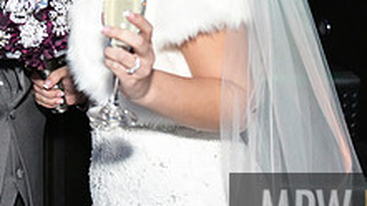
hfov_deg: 23.6
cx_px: 45
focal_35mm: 88
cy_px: -44
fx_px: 856
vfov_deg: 13.3
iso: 2000
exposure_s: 1/125
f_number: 2.8
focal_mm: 32
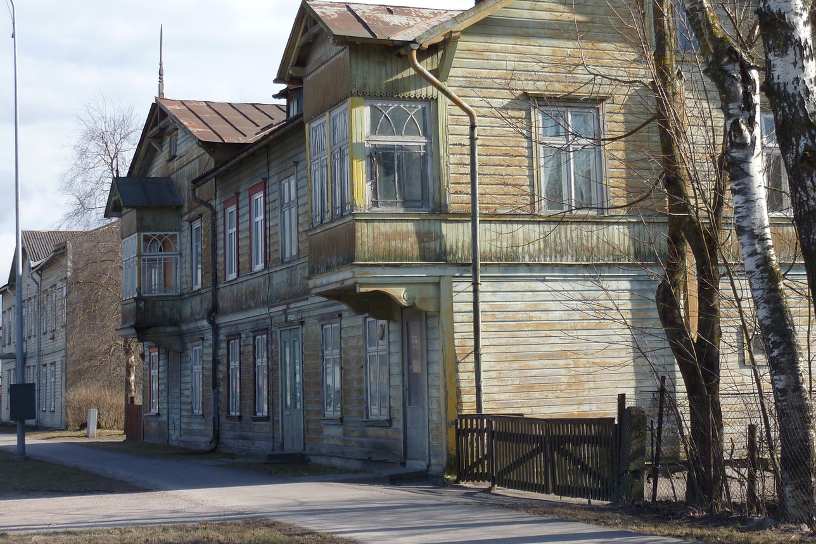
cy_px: 202
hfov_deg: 32.3
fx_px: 1405
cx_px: 481
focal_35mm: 62
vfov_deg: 21.9
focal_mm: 7.9
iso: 80
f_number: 4
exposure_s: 1/320
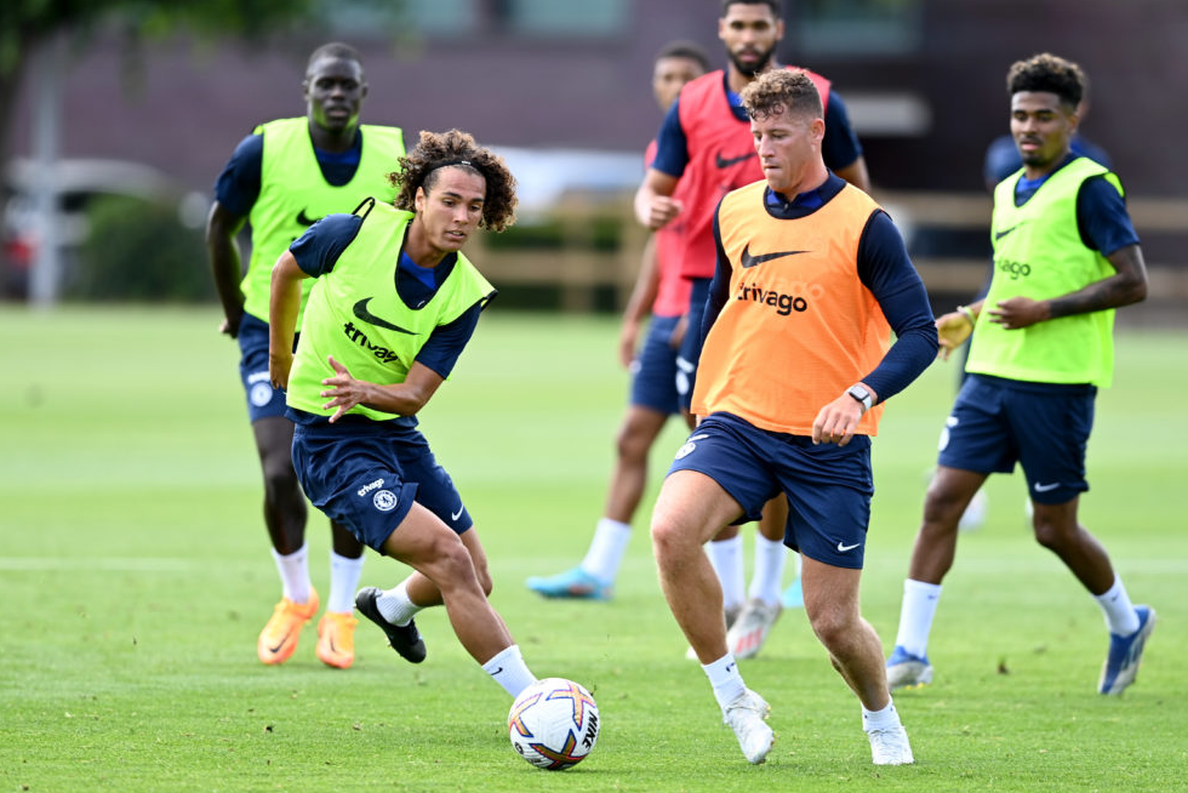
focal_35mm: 418
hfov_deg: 4.9
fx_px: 13797
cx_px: 598
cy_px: 386
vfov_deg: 3.3
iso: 400
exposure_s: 1/1250
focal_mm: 400
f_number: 3.2
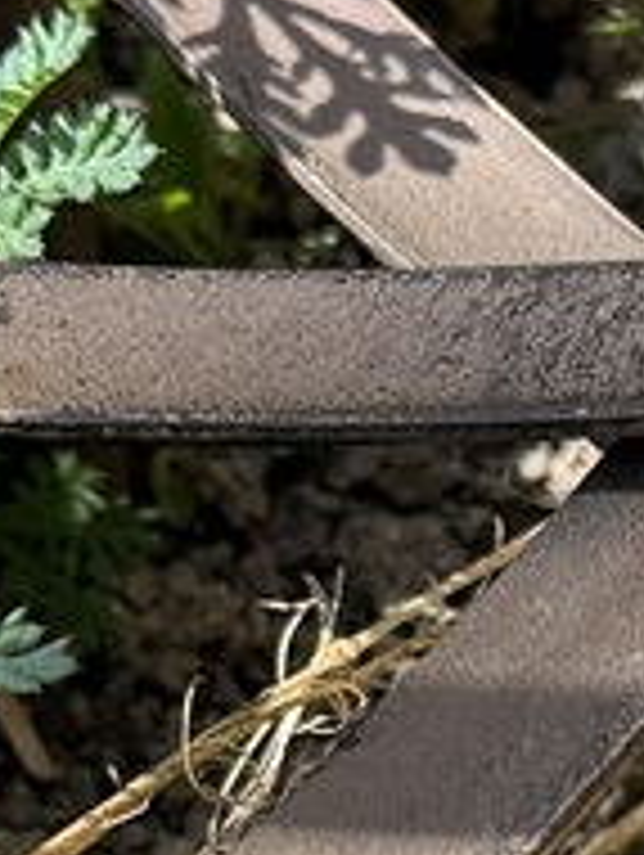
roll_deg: +0.6
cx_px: 885
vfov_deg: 10.2
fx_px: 4678
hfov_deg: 7.8
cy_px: 1107
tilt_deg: -39.1
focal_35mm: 189
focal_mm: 6.76
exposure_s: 1/693
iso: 80
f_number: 1.78
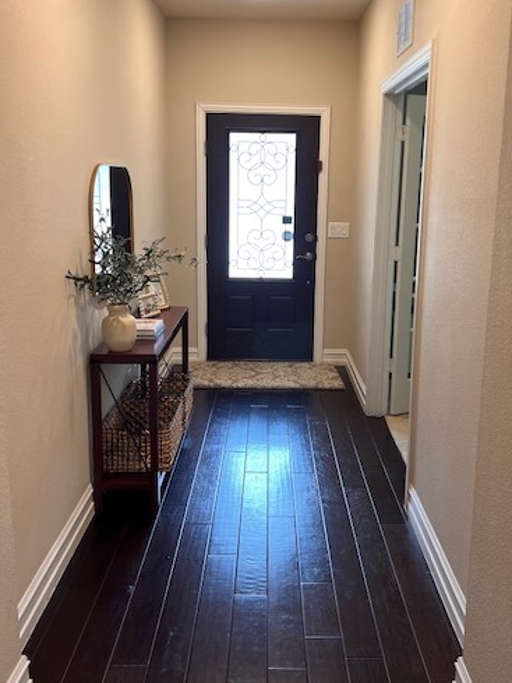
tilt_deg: -8.7
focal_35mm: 34
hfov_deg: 41.8
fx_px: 670
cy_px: 306
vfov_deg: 53.8
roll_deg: -1.2
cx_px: 273
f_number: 1.5
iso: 80
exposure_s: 1/60
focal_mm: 5.7
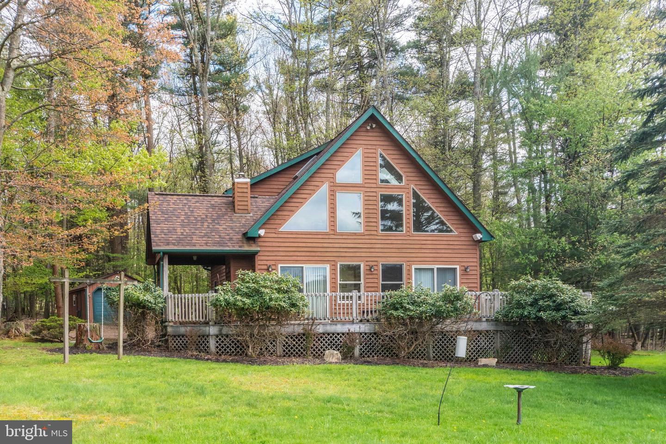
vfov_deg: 36.9
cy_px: 222
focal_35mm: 36
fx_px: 666
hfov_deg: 53.1
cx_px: 333
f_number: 8
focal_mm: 24
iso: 500
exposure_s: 1/250
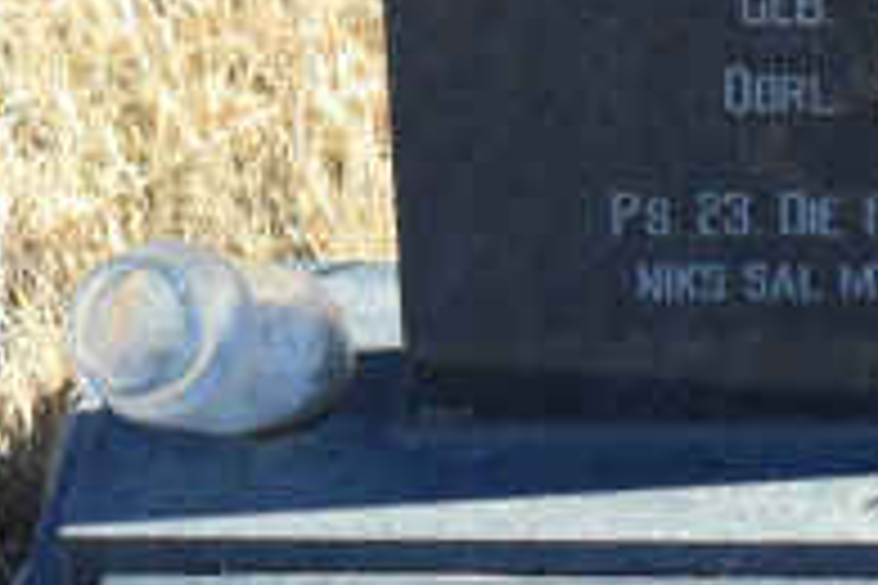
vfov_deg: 8.0
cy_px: 11
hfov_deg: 12.0
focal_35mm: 170
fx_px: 4146
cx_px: 774
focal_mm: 9.3
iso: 100
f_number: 5
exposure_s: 1/125
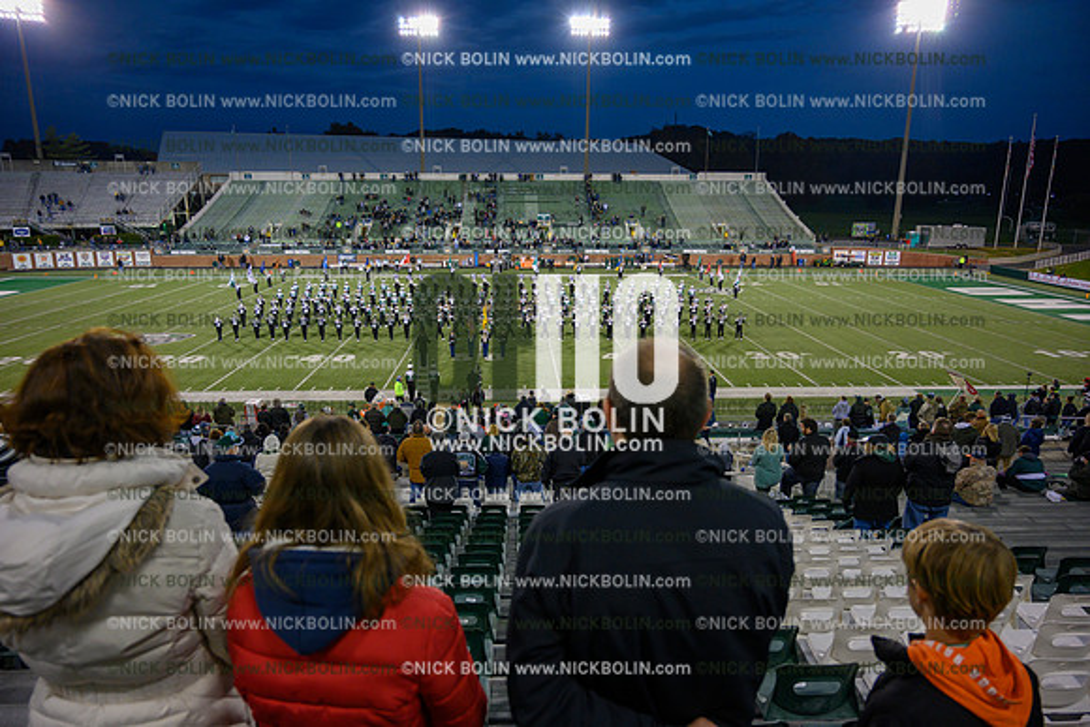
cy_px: 364
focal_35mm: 24
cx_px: 545
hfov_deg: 73.7
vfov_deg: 53.2
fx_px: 727
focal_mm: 24
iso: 2000
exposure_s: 1/320
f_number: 4
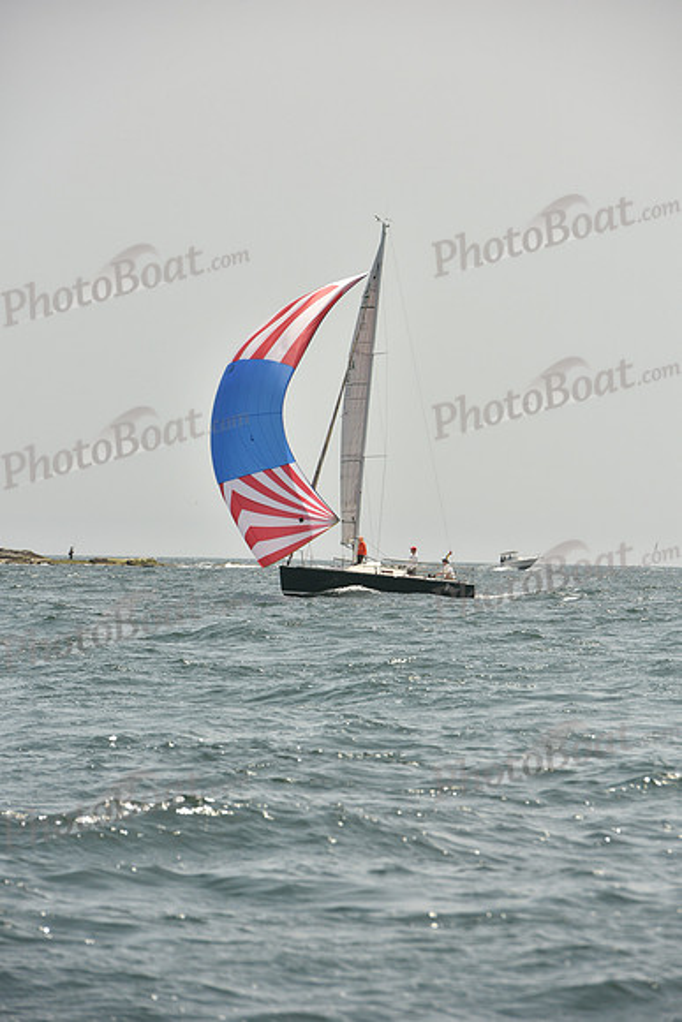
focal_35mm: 200
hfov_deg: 6.9
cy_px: 511
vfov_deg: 10.3
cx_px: 341
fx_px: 5680
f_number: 9
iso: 400
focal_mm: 200
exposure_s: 1/1600
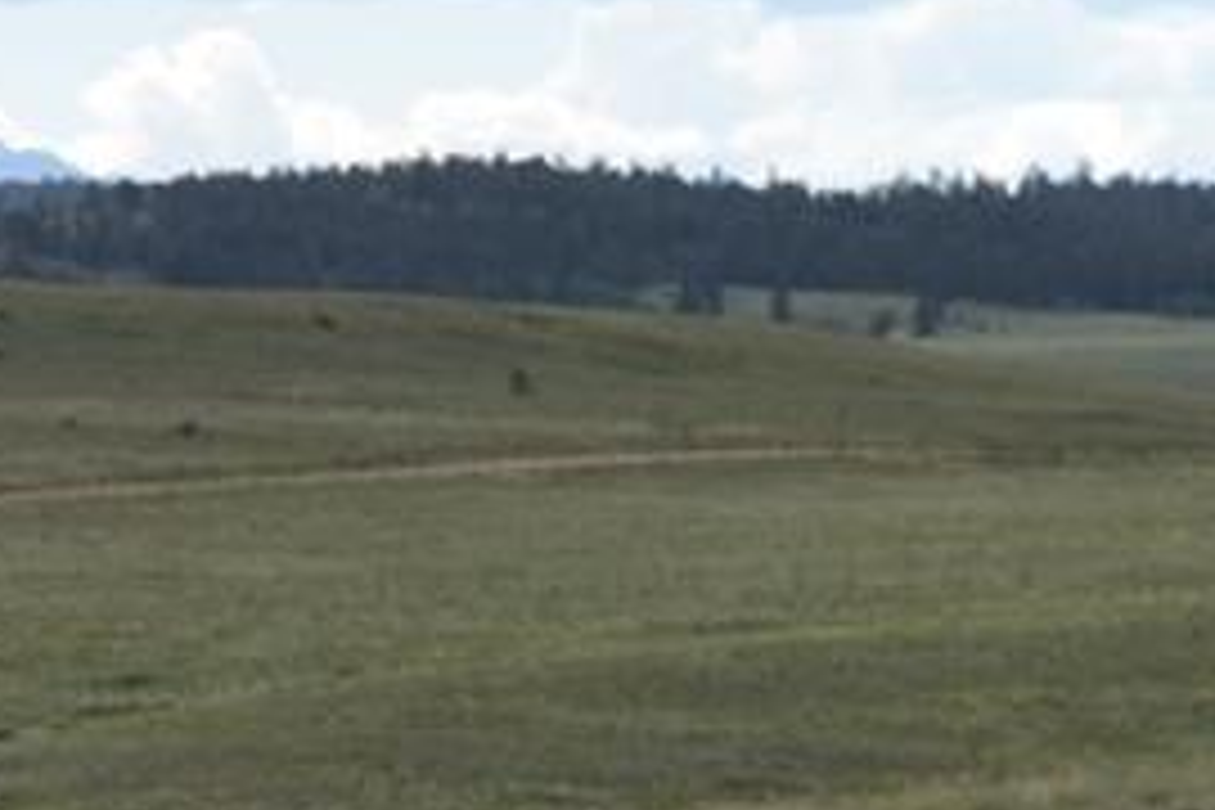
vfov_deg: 4.1
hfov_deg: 5.9
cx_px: -1544
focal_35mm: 338
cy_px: 932
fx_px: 11407
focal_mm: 38
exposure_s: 1/200
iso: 100
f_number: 8
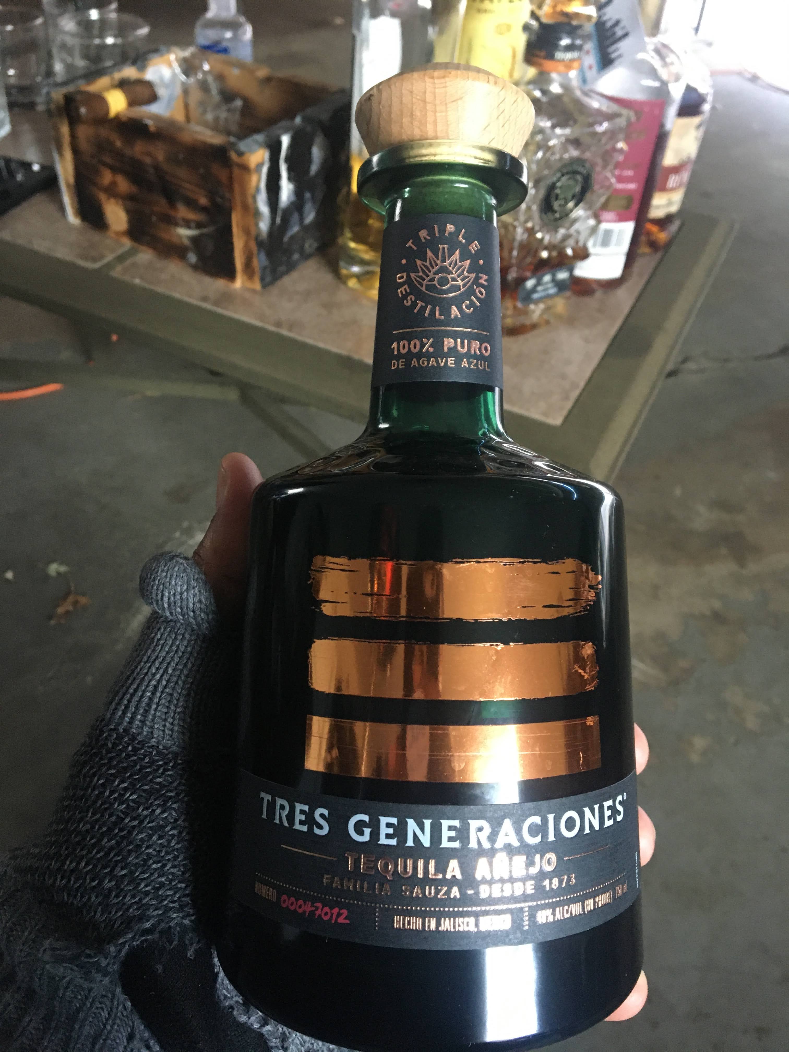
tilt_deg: -43.5
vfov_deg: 61.7
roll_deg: -2.3
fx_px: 881
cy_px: 526
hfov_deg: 48.2
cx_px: 394
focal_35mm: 29
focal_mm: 4.15
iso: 200
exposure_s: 1/20
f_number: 2.2
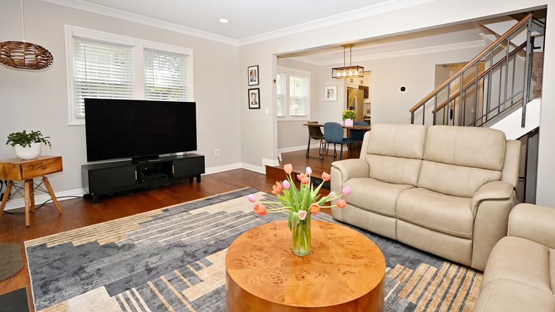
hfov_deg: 99.2
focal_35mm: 16
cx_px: 296
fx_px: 236
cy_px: 146
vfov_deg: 67.0
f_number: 10
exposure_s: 1/60
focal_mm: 14
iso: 320
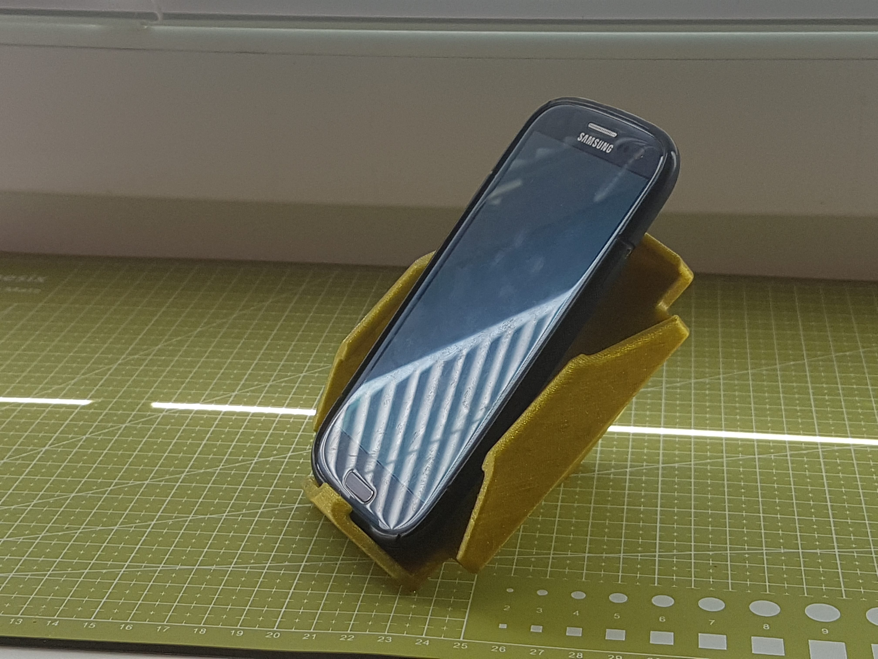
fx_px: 659
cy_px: 330
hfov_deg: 67.3
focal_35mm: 26
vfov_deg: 53.1
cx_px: 439
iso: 50
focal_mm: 4.2
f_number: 1.7
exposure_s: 1/261
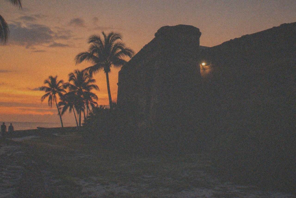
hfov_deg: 54.4
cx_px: 148
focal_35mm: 35
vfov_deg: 37.8
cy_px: 99
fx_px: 288
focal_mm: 35
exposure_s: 1/50
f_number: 4
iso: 2500
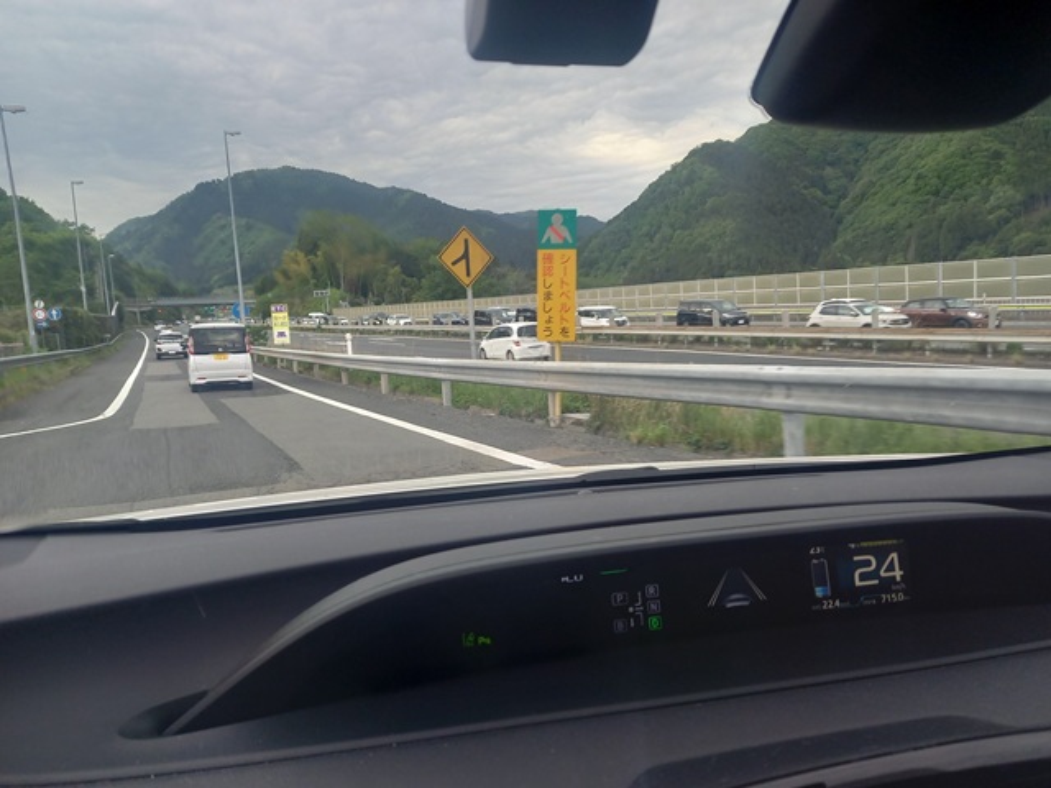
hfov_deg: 69.4
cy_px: 394
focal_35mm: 25
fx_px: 759
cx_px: 526
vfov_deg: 54.9
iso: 80
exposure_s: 1/100
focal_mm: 4.65
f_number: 1.8
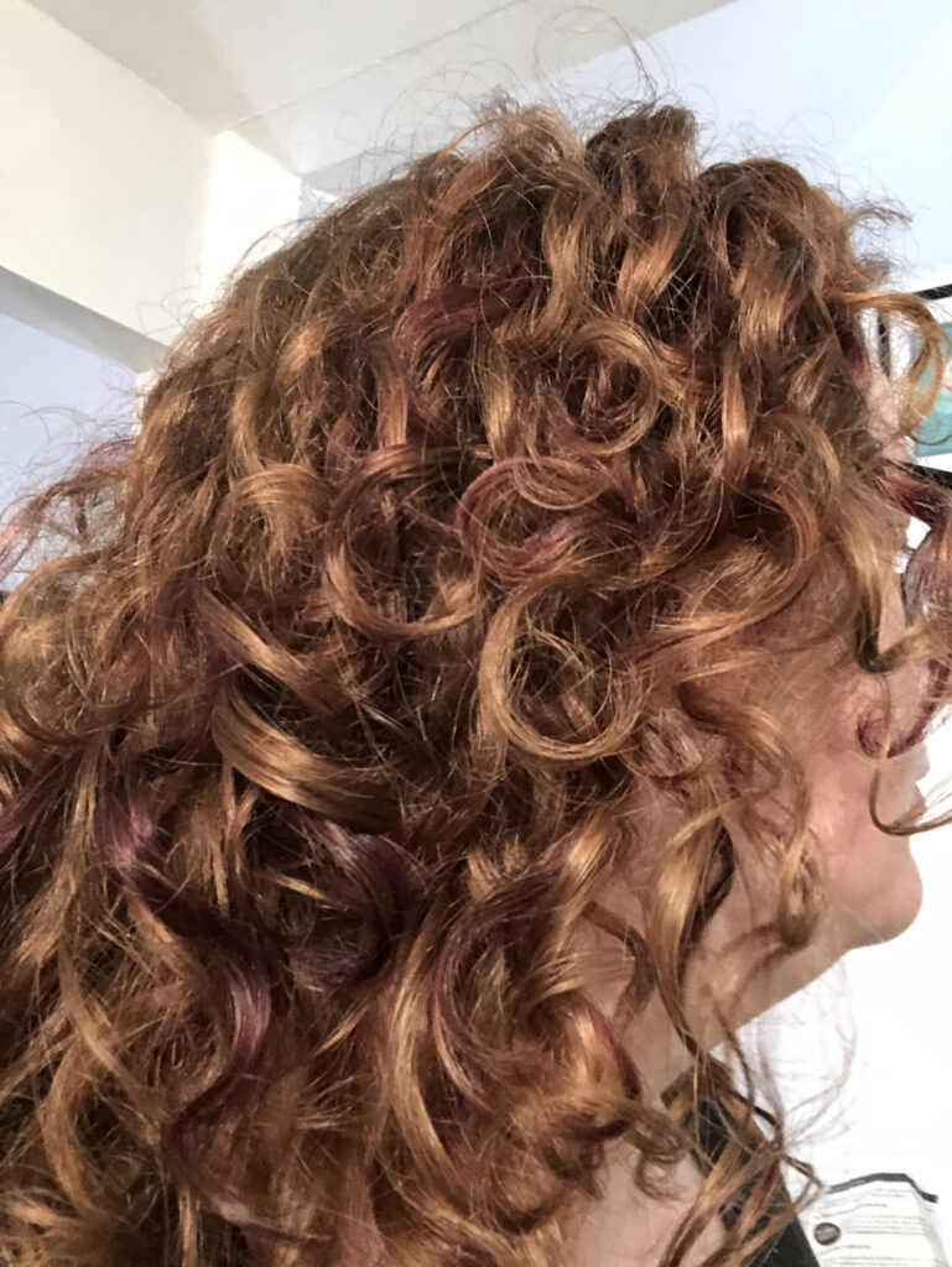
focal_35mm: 32
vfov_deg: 56.8
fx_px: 1172
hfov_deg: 44.2
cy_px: 634
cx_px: 476
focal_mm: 2.87
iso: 640
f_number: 2.2
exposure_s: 1/25
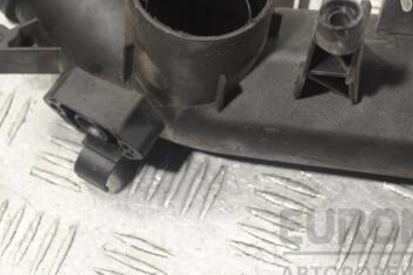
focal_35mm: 122
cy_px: 71
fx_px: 1400
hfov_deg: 16.8
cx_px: 258
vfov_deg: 11.2
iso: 280
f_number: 5.3
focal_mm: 48
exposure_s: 1/30
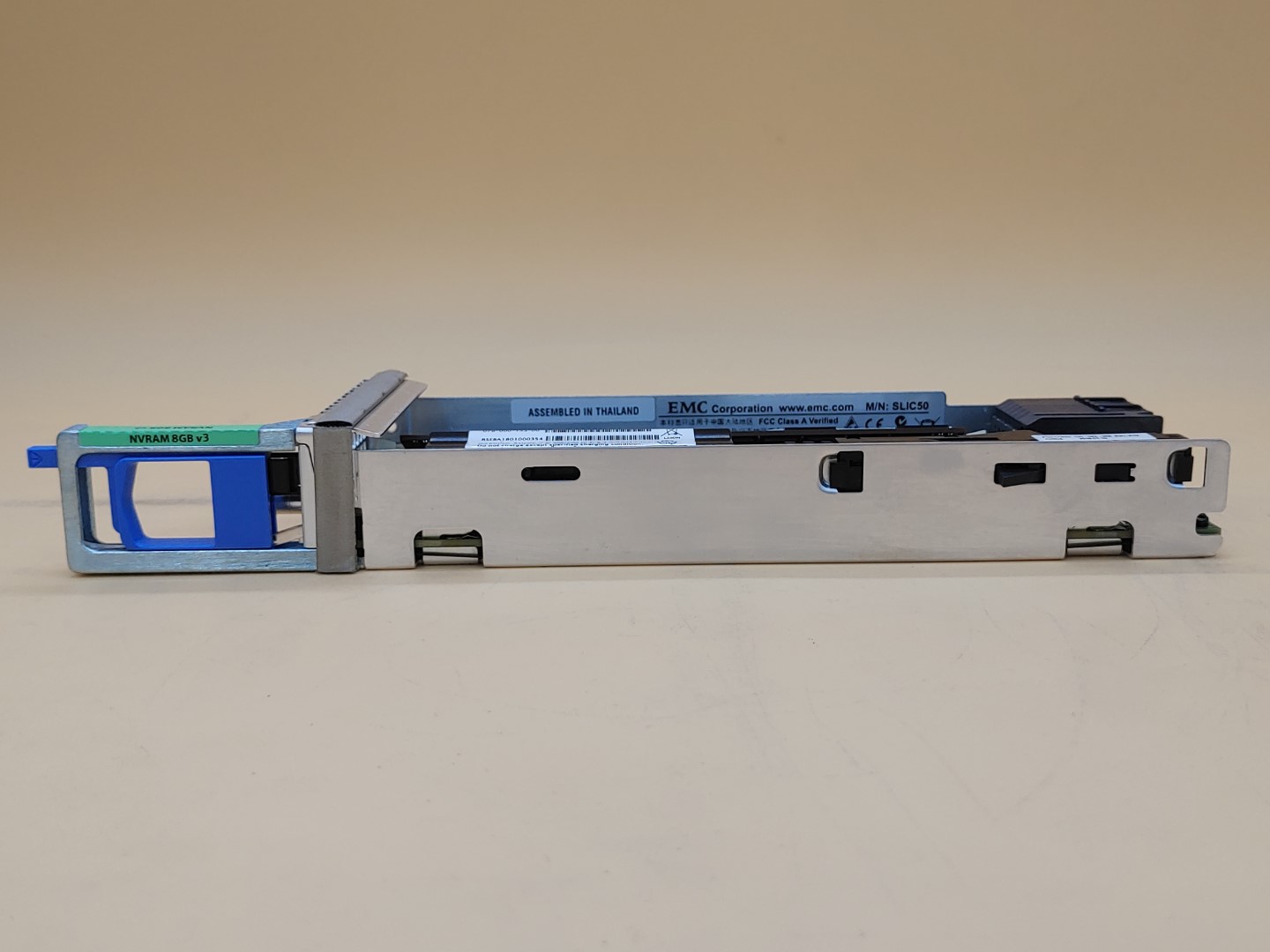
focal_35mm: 36
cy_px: 476
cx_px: 635
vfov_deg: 39.7
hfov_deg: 51.4
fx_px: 1321
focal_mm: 4.36
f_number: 1.8
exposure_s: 1/115
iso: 50
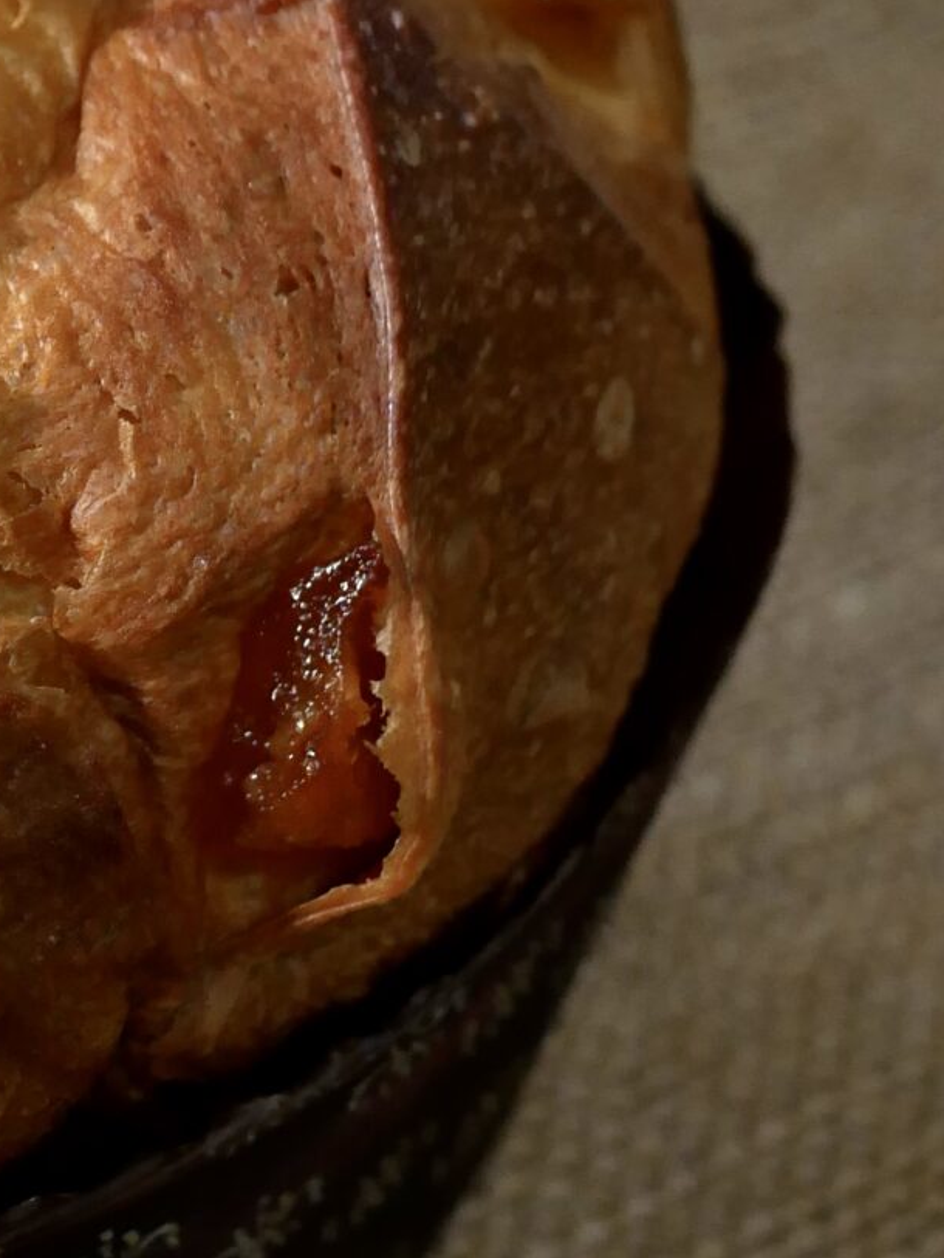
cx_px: -514
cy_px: 145
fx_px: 4580
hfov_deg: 11.3
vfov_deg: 15.5
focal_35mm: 126
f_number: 2.8
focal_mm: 20
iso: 800
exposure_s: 1/80
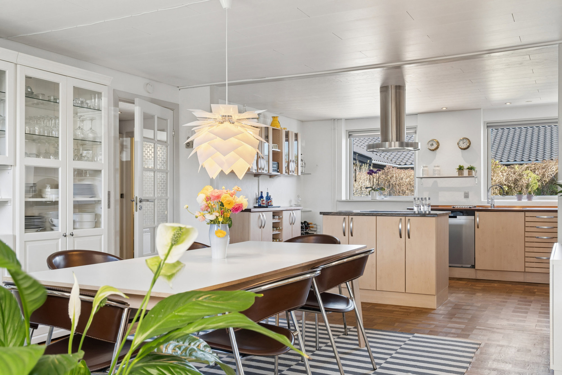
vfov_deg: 40.0
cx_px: 281
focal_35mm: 33
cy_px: 188
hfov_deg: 57.2
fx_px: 515
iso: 200
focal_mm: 22
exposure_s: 1/25
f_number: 8
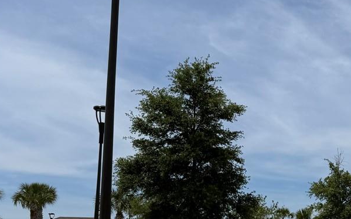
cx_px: 405
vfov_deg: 18.6
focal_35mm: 68
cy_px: 224
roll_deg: -0.3
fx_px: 650
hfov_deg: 27.2
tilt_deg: +2.5
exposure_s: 1/9091
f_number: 1.78
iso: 80
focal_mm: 6.76
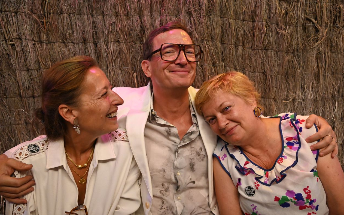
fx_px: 300
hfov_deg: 59.7
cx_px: 171
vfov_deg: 39.4
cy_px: 109
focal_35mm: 32
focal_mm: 31
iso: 8000
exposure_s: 1/80
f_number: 4.5
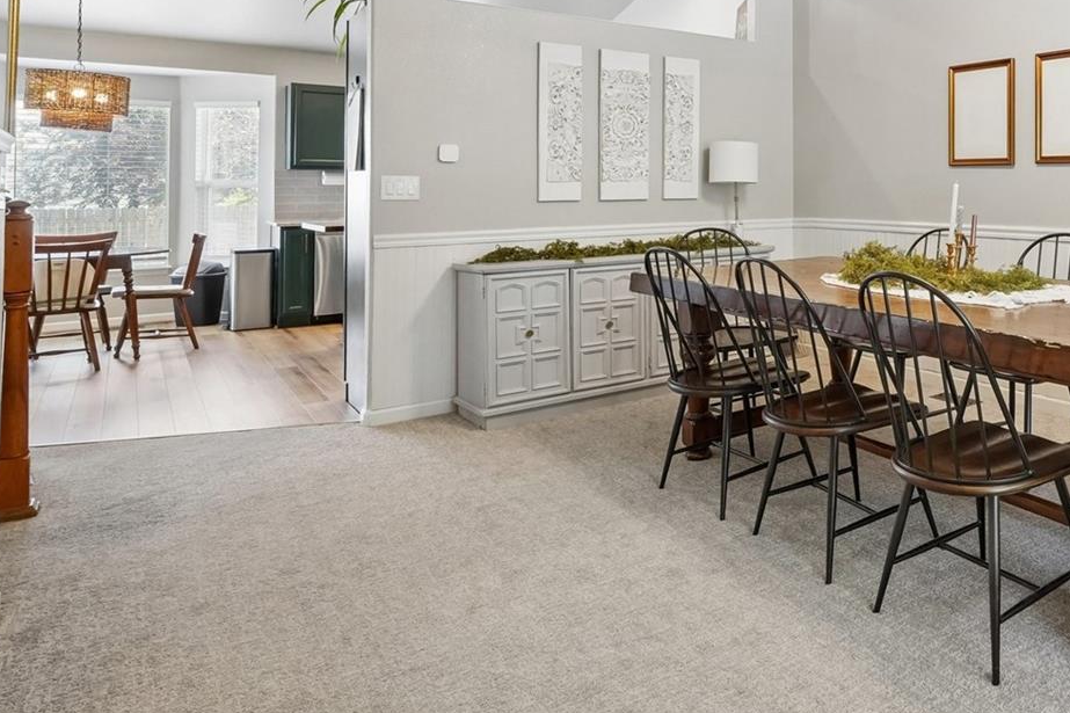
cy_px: 194
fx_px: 773
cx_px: 910
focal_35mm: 26
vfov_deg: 48.0
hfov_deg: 61.4
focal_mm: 10
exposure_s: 1/5
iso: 800
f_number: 8
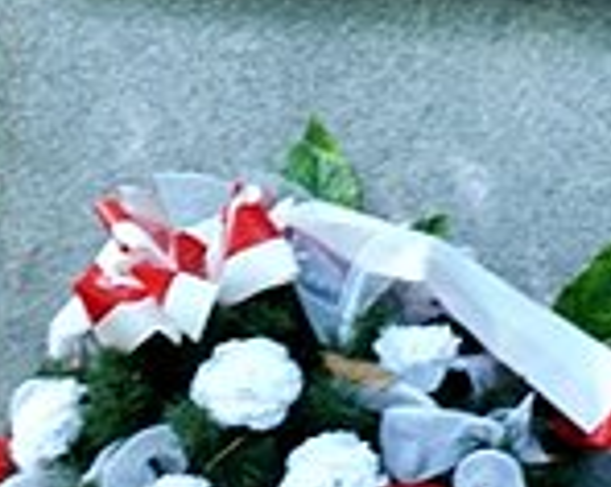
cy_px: -367
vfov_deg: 5.9
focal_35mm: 257
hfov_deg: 7.5
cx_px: 29
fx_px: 4641
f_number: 5
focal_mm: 30
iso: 400
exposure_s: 1/25
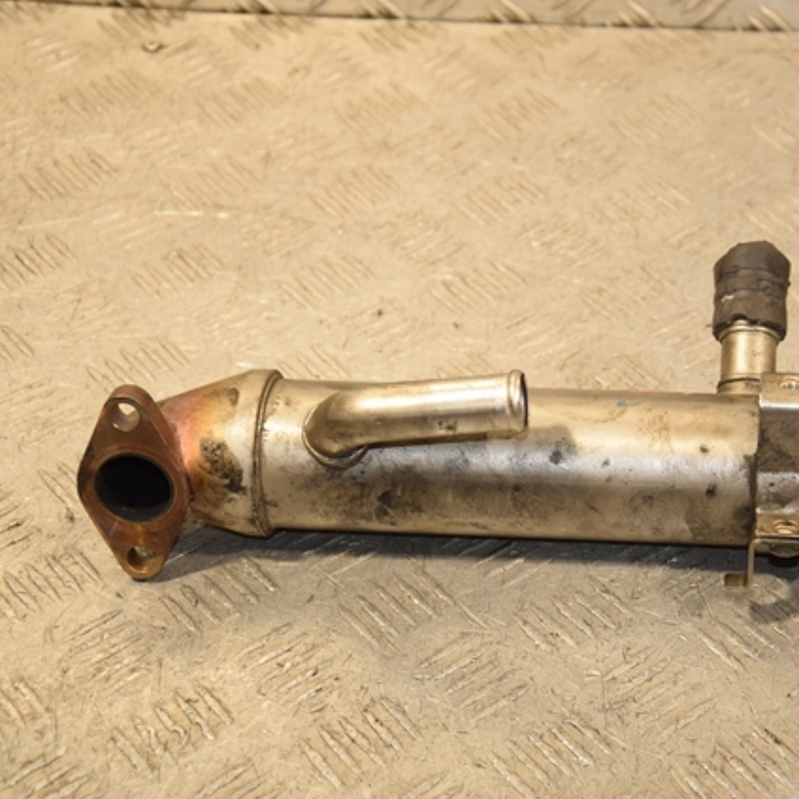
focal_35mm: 87
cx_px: 573
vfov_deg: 20.0
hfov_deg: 19.9
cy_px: 400
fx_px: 2263
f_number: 5
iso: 800
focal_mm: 45
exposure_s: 1/200
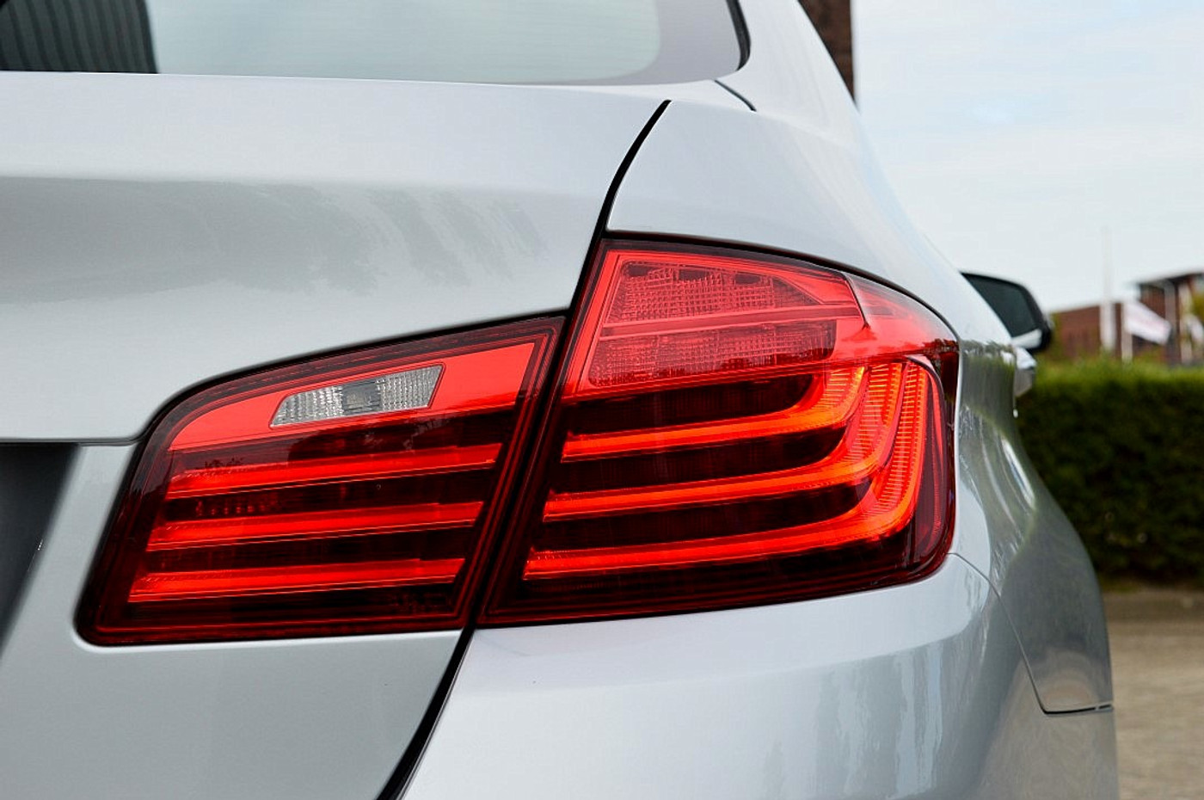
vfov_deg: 16.5
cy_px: 400
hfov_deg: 24.6
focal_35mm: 82
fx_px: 2756
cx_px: 602
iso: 400
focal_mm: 55
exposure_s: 1/320
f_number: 10
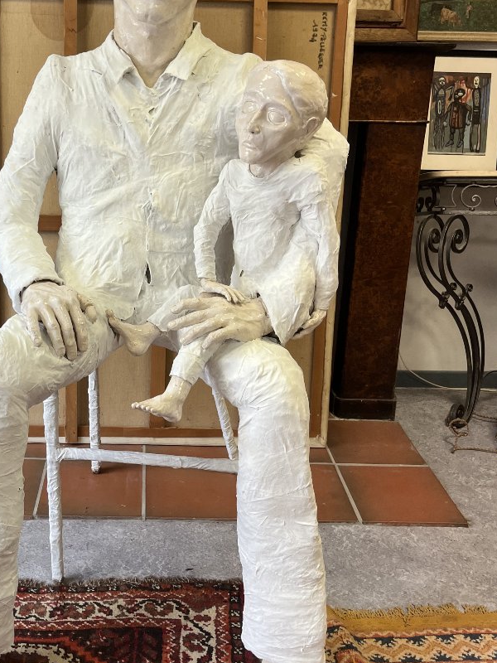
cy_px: 284
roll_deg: -1.2
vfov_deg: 47.7
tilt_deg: -19.0
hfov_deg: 36.3
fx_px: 747
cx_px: 151
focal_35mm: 39
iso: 80
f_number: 1.6
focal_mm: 5.1
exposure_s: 1/100
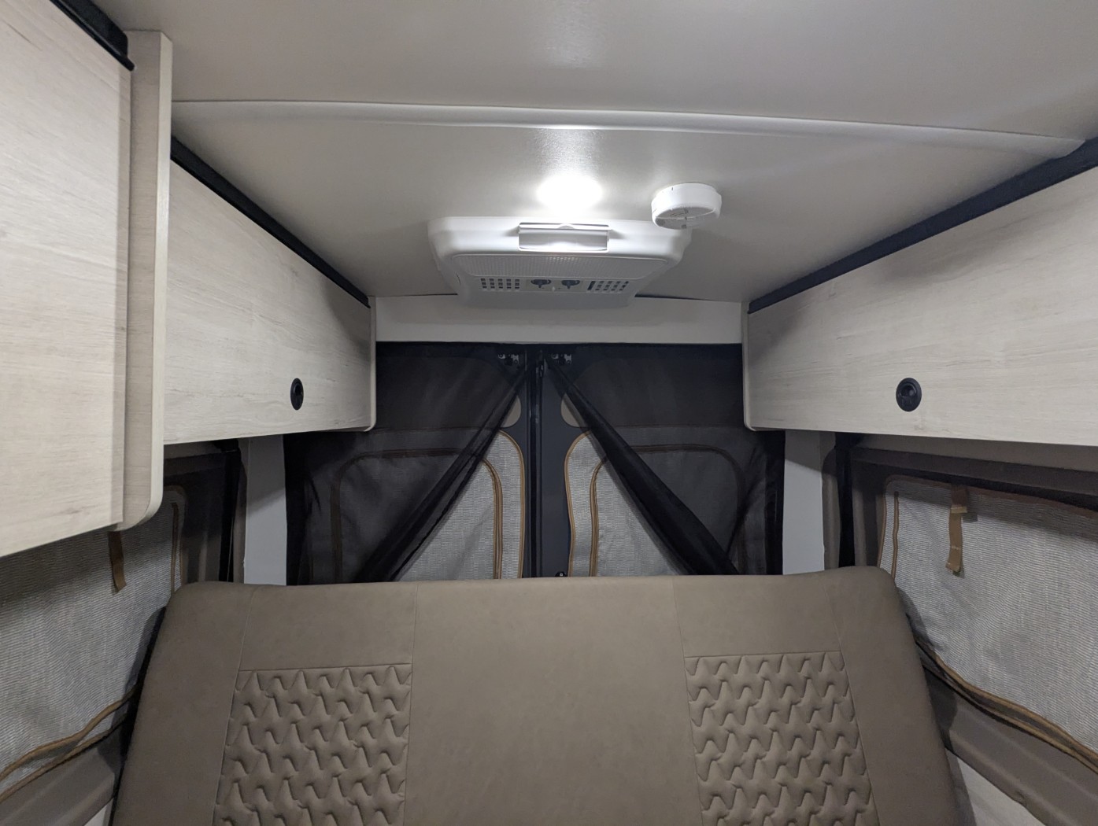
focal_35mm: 16
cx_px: 549
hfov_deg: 94.4
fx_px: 508
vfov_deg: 78.2
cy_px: 413
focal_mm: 2.35
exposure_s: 1/55.6
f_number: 2.2
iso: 285
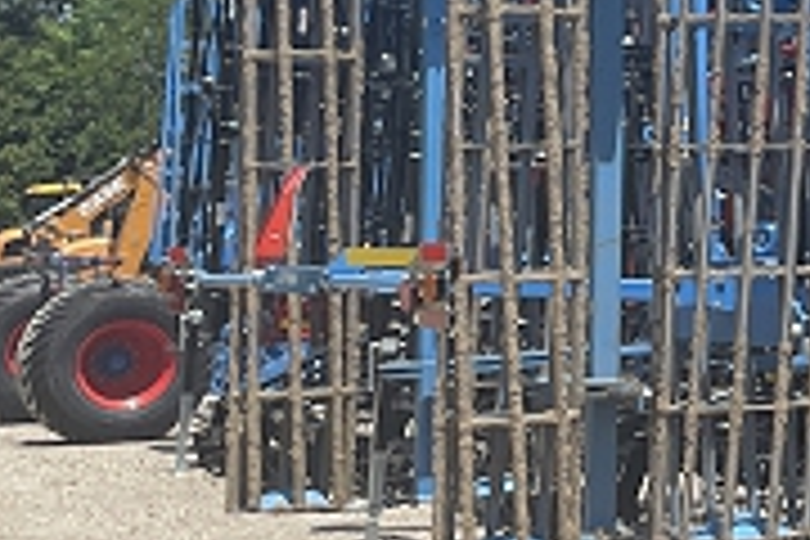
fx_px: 2700
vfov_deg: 11.3
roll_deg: +0.2
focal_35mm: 120
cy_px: 14
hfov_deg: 14.0
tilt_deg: +7.9
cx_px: 1696
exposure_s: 1/3509
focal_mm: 4.2
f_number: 1.6
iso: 32
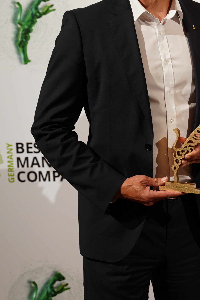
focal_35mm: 92
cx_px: 305
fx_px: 766
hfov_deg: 13.9
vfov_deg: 22.1
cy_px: 101
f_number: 2.8
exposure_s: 1/160
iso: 1250
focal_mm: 39.4
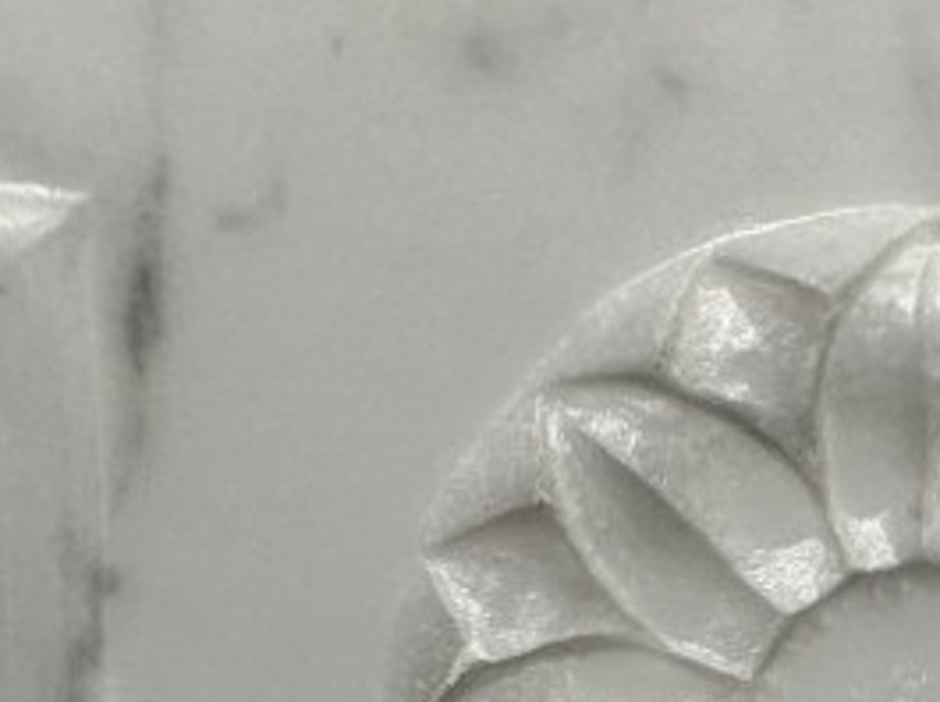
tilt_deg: -8.1
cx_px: 759
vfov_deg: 11.7
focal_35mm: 125
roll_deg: -1.0
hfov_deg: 15.7
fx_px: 3390
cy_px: 755
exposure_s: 1/50
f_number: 1.8
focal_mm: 3.99
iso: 64
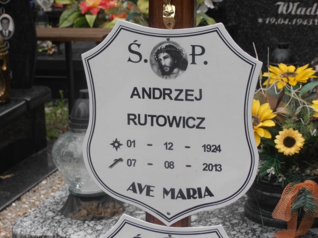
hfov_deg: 17.7
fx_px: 1020
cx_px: 159
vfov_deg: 13.3
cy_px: 119
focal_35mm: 111
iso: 80
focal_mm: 19.64
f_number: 5.5
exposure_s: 1/200
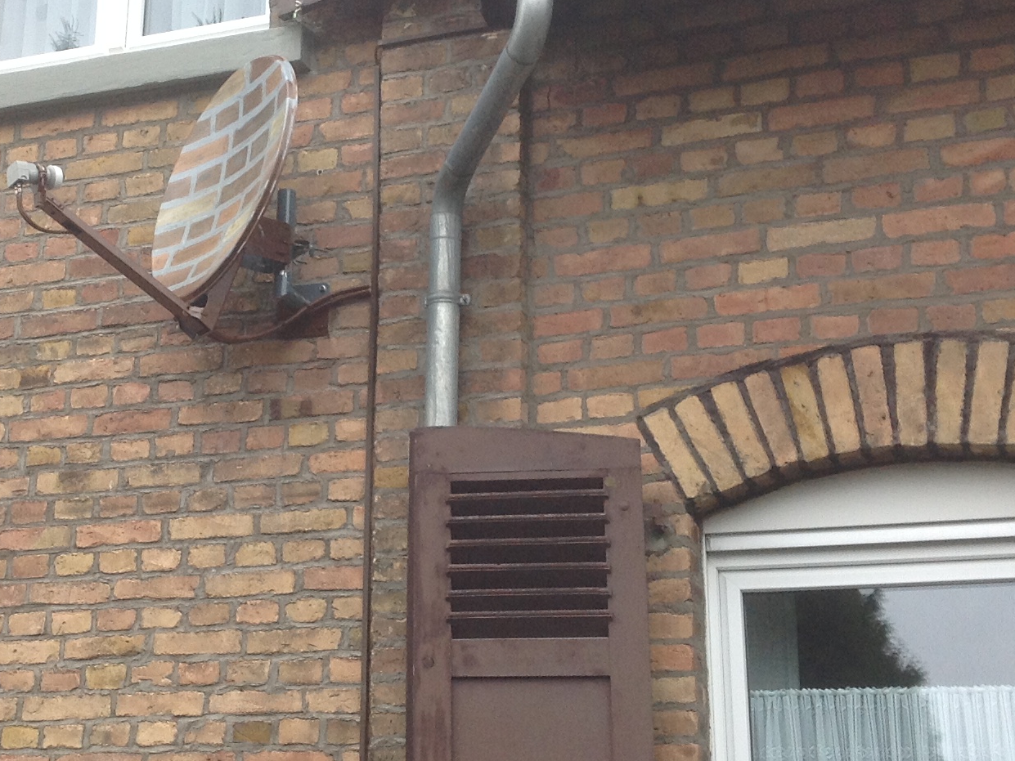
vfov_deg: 20.2
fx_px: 2141
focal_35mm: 73
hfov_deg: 26.3
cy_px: 343
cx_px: 223
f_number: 2.4
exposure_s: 1/226
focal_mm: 4.28
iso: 50
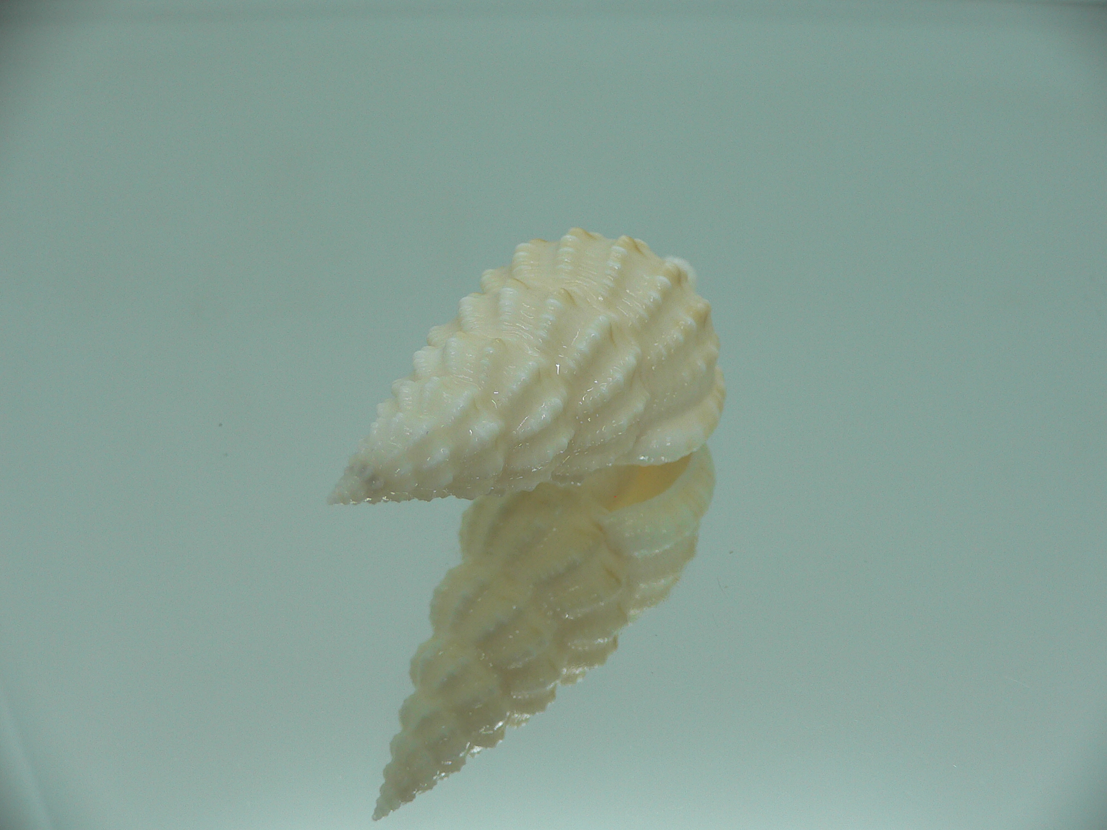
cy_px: 415
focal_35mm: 35
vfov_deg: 40.7
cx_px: 554
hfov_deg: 52.6
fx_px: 1119
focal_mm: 4.6
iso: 80
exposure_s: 1/60
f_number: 2.8
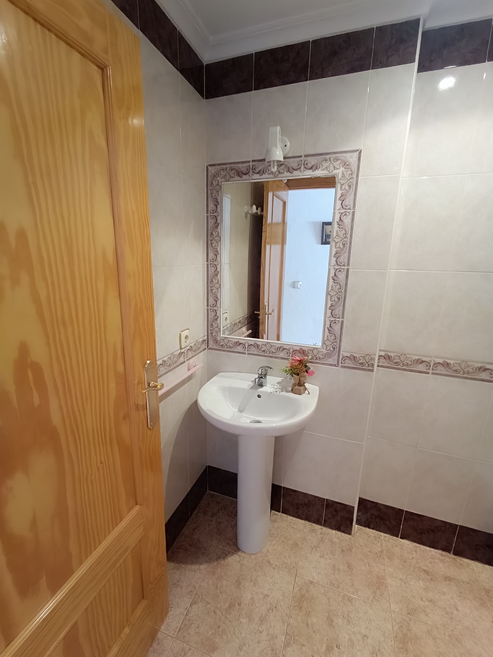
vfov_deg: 94.5
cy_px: 328
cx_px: 246
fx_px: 304
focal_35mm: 16
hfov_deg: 78.1
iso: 970
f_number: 2.2
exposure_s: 1/33.3
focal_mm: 1.66
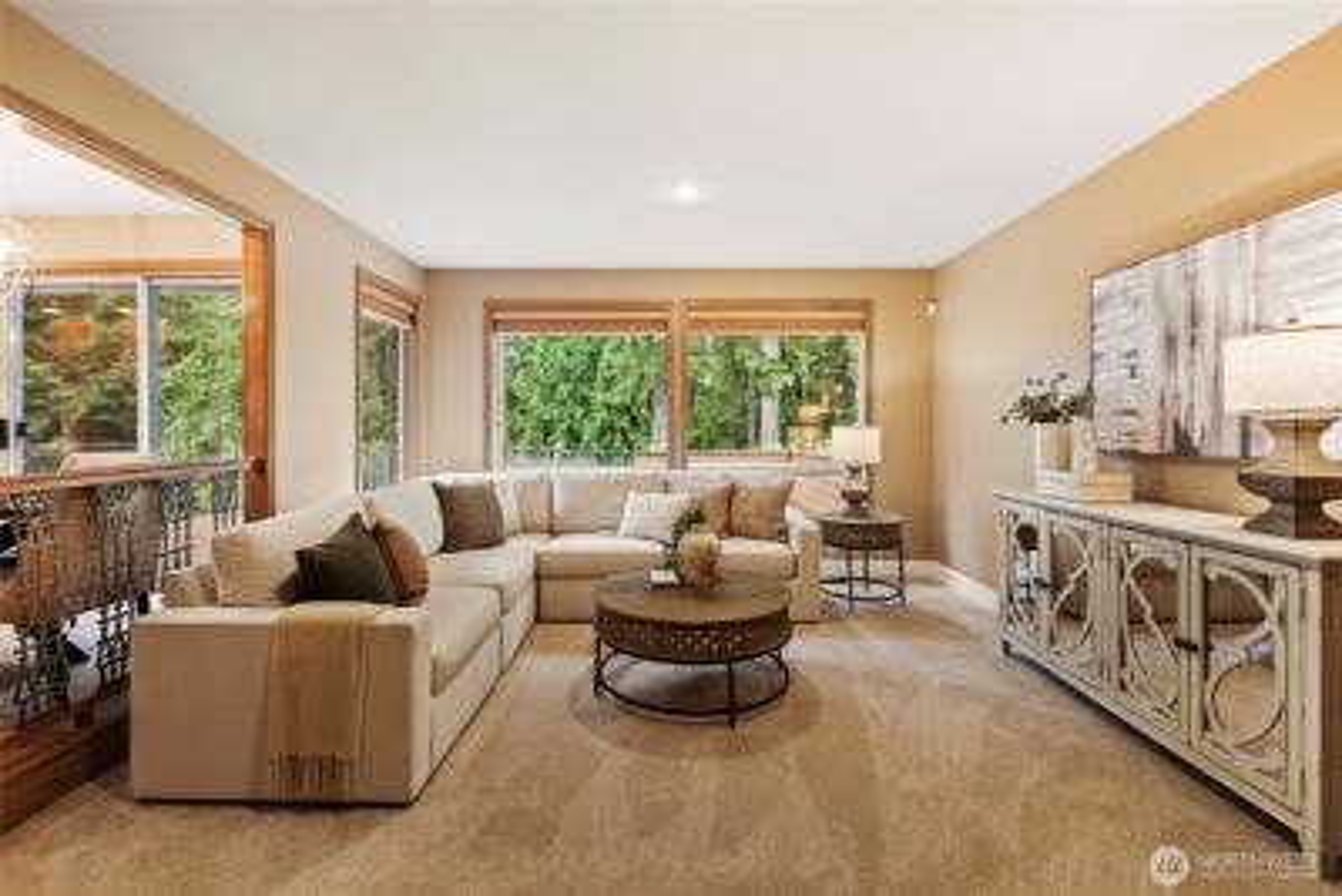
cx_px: 671
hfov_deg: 100.4
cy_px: 448
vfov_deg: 77.4
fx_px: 559
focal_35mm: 15
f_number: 8
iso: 320
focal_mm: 10
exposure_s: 3
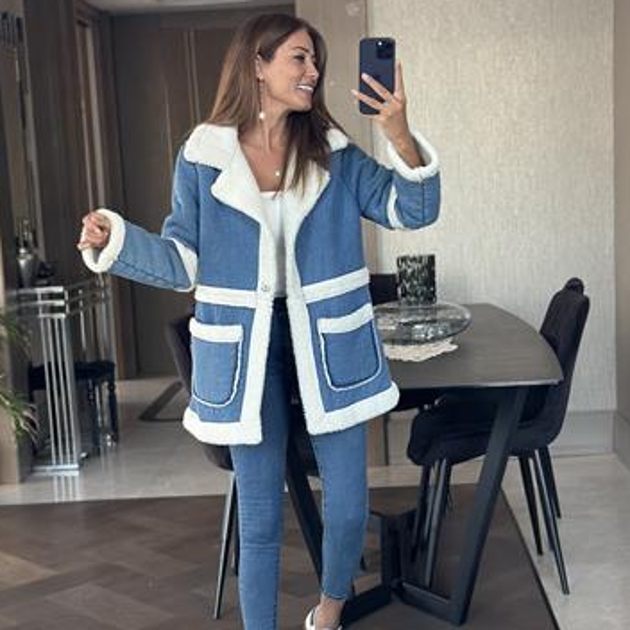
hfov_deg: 28.2
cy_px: 370
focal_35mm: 61
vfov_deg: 28.1
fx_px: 1256
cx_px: 299
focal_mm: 6.86
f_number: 1.78
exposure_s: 1/60
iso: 320
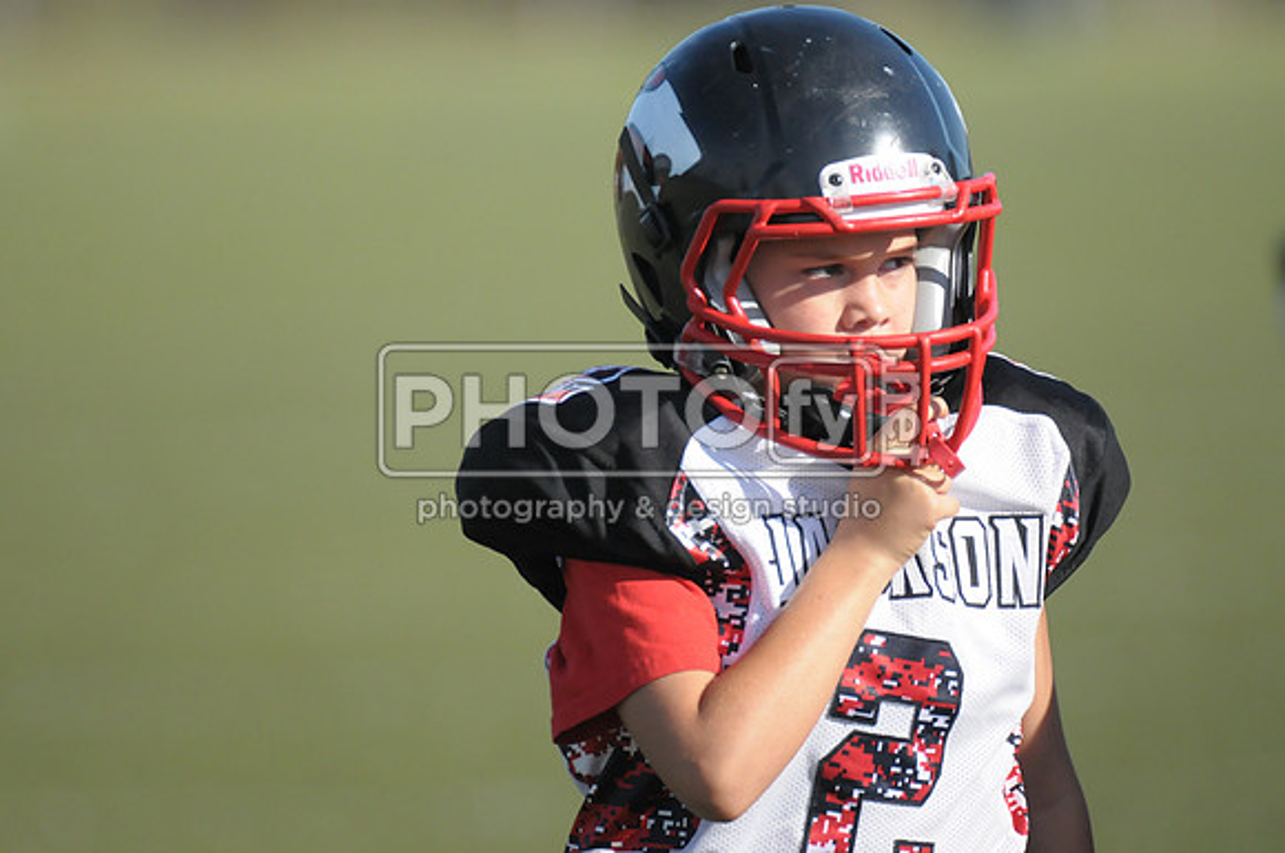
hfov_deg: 3.4
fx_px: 21387
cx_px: 642
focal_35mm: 600
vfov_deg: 2.3
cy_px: 426
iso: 1600
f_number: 4
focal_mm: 400
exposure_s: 1/8000
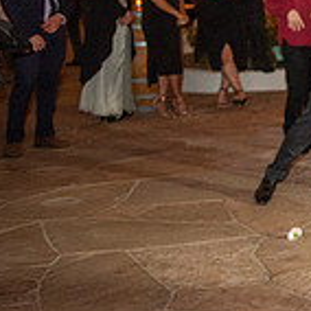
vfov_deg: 17.5
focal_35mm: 97
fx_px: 986
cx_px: 626
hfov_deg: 14.7
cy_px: 8
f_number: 2.8
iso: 1250
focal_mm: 28
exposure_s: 1/125
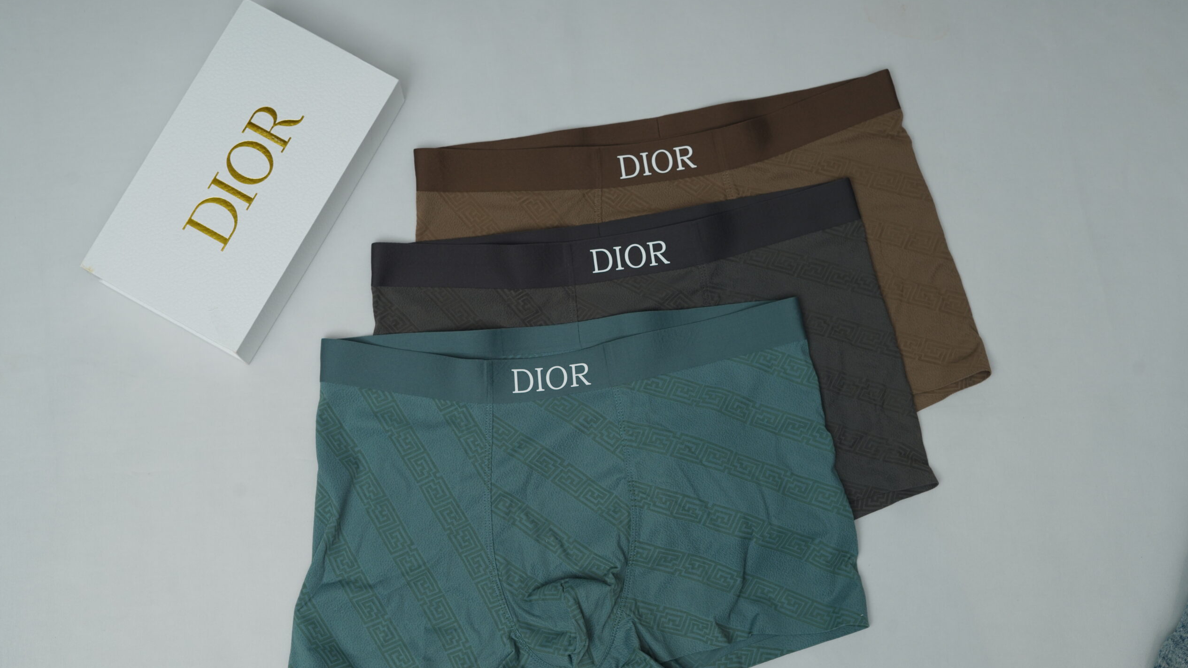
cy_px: 365
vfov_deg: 22.6
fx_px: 1670
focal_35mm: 53
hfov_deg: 39.2
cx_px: 590
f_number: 6.3
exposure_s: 1/200
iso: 320
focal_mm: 50
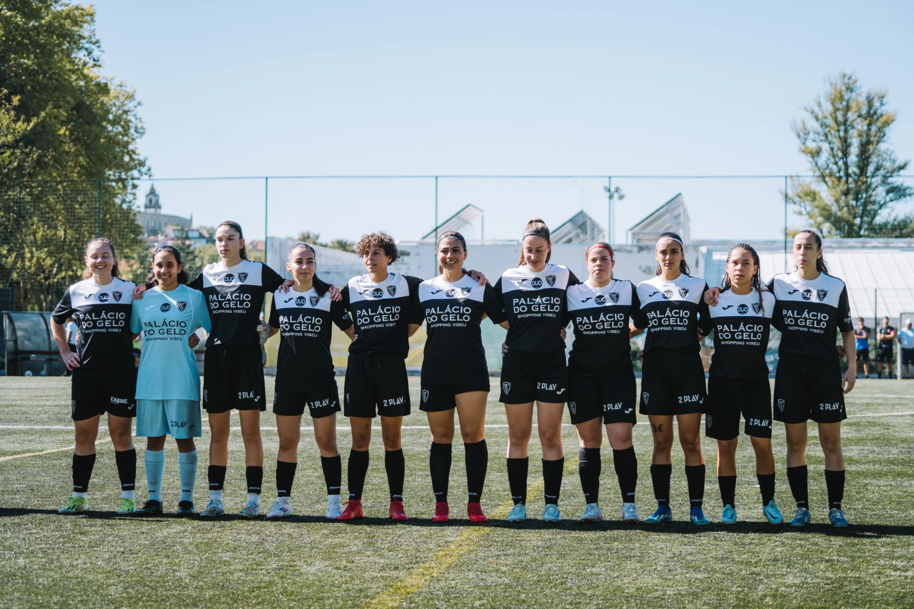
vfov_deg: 14.7
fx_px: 2361
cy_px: 304
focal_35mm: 93
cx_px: 457
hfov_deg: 21.9
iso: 640
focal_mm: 93
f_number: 4
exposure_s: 1/3200
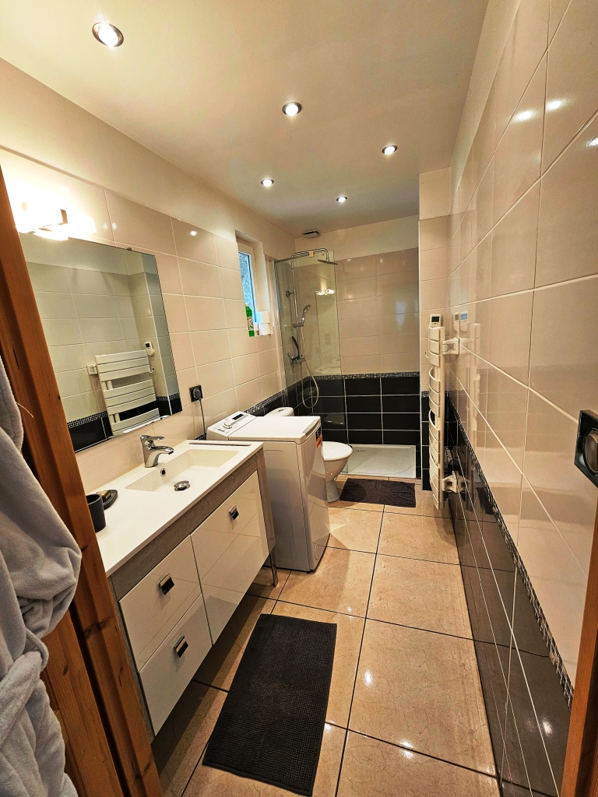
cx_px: 299
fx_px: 299
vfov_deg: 106.2
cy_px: 398
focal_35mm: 13
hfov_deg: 89.9
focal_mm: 2.2
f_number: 2.2
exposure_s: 1/50
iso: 100
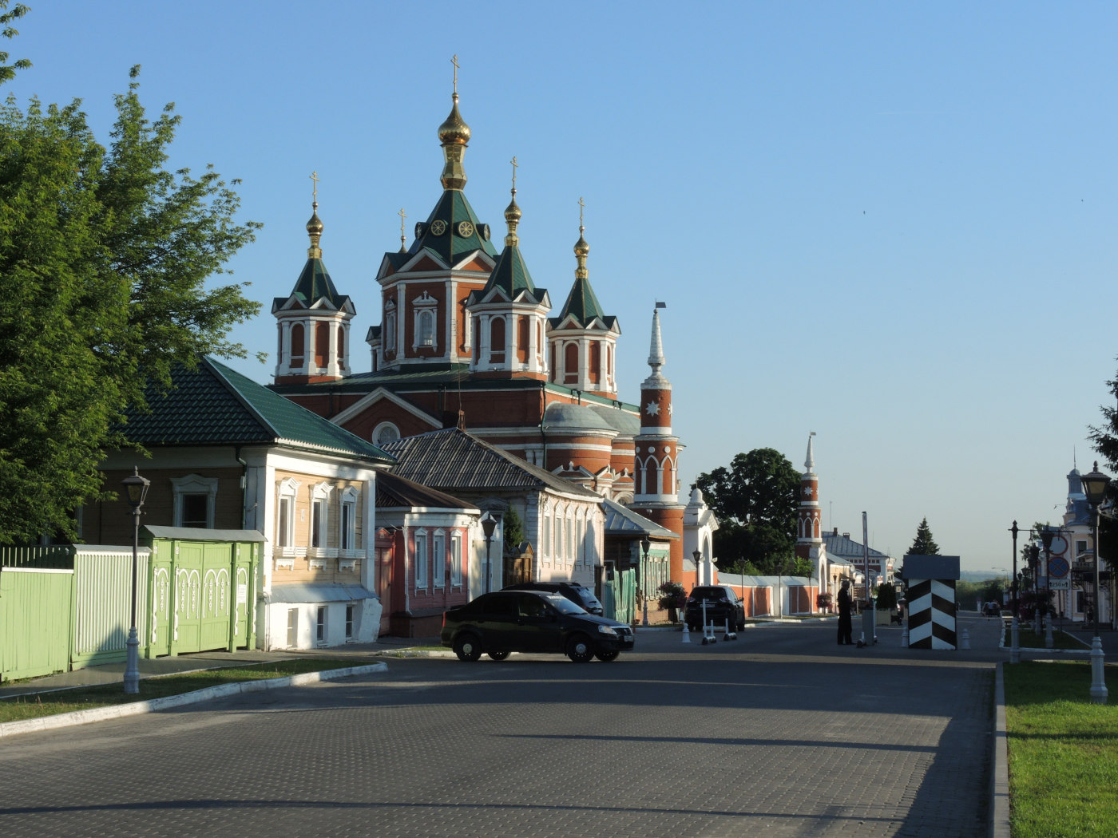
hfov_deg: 33.2
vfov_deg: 25.2
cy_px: 419
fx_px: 1873
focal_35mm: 58
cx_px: 559
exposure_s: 1/320
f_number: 8
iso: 200
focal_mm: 12.5
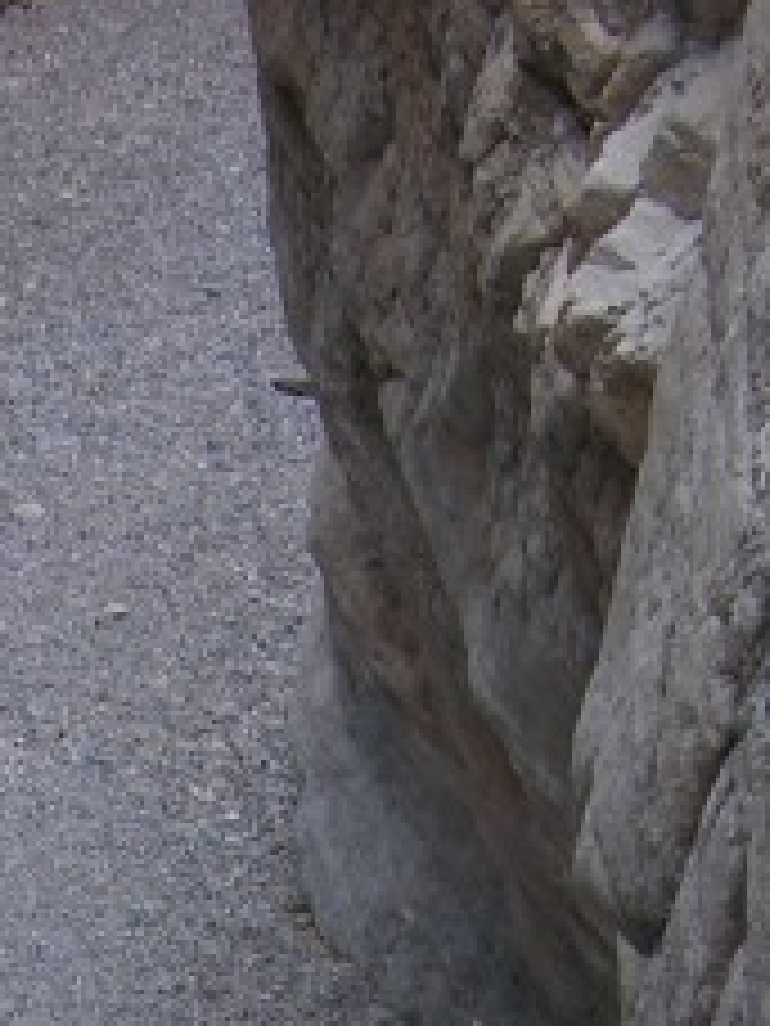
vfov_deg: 15.3
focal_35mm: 118
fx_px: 3500
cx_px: -162
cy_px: 1598
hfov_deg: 12.3
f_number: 3.2
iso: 50
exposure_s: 1/37.9
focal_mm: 8.9
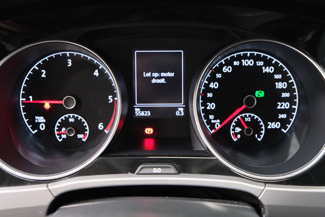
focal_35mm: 36
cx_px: 162
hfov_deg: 53.1
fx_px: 325
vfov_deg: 36.9
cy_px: 108
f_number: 4
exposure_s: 1/30
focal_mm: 24.3
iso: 3200
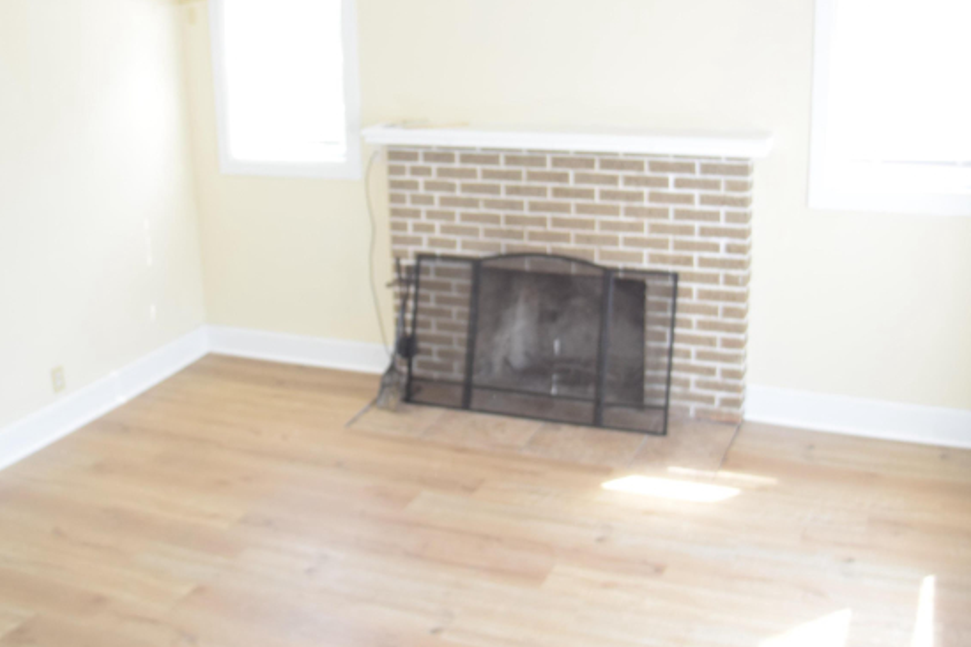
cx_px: 462
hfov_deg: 47.4
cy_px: 237
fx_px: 1106
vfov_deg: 32.5
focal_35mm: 41
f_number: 5
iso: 500
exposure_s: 1/60
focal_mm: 20
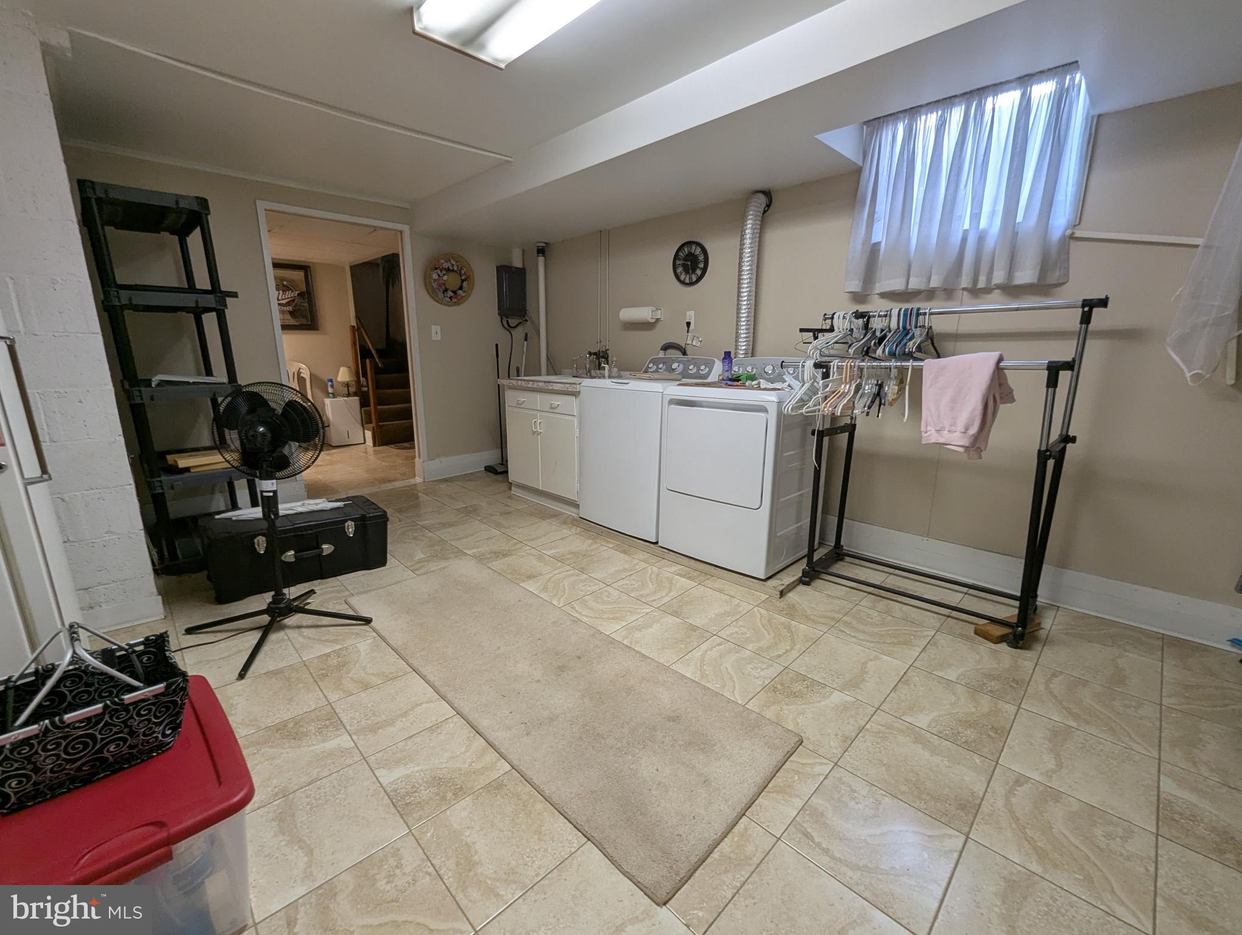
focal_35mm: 13
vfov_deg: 90.1
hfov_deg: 106.1
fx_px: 467
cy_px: 468
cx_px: 621
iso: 63
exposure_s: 1/24
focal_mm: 1.95
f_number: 2.2
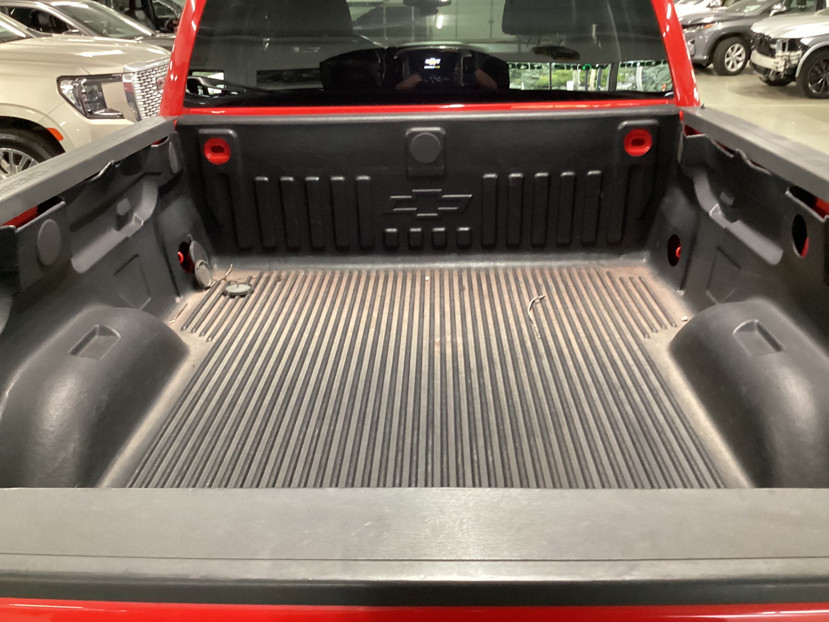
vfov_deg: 45.4
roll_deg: +0.4
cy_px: 311
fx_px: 742
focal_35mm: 31
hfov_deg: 58.4
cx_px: 414
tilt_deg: -25.6
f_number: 2.4
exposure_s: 1/30
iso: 400
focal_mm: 3.3
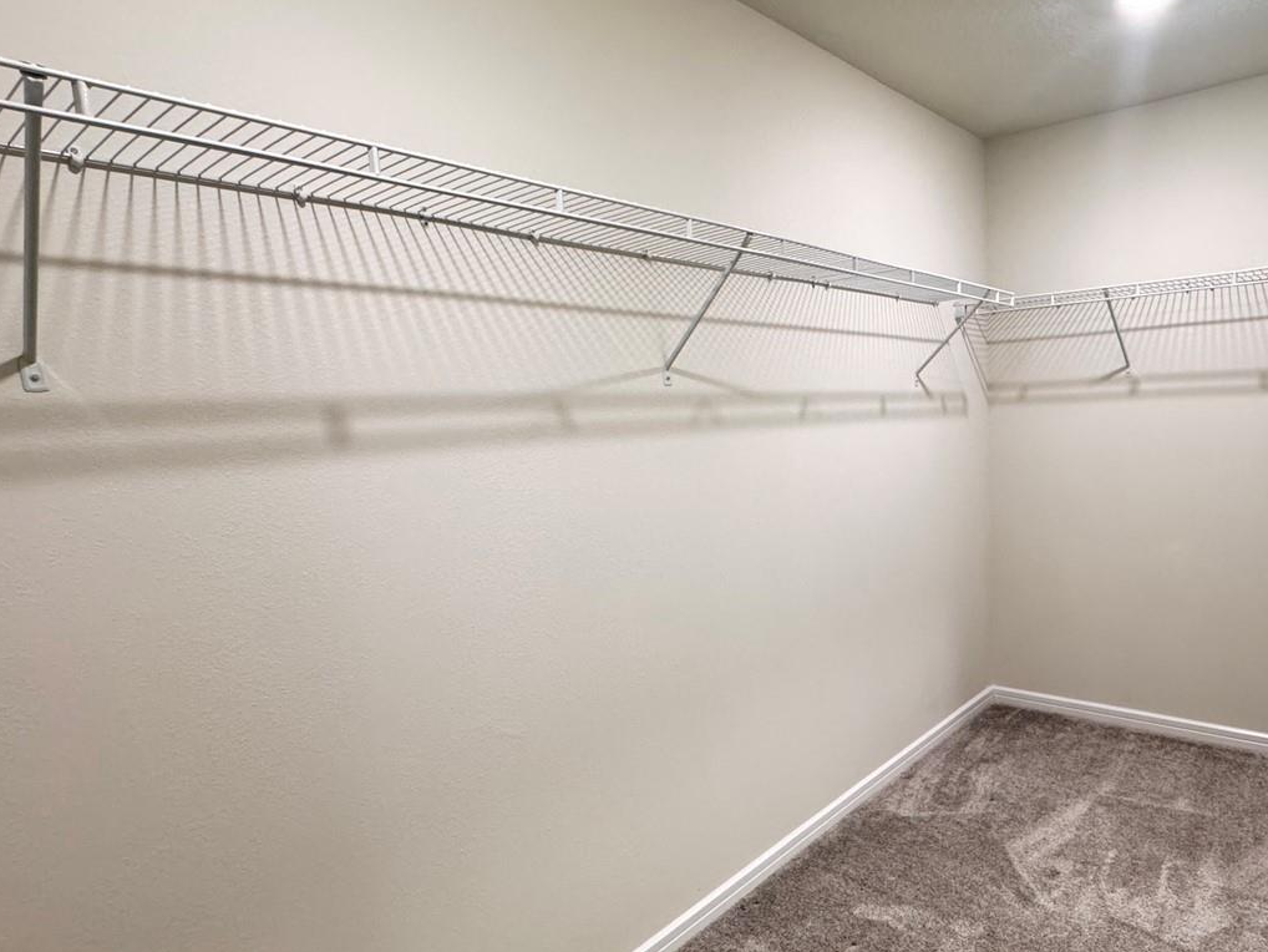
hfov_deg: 74.8
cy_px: 518
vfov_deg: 61.0
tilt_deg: -8.9
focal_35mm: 22
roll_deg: +2.0
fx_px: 806
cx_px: 810
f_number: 2.2
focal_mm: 2.22
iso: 320
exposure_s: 1/60
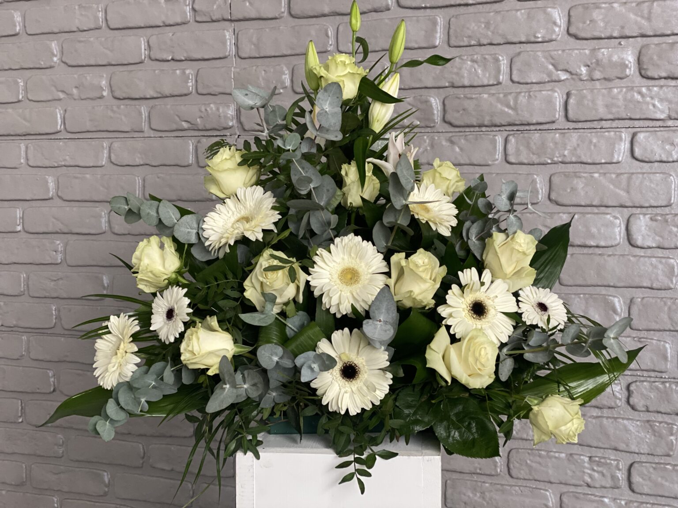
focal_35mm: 52
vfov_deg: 28.0
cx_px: 339
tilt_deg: -3.9
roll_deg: +0.4
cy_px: 254
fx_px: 1018
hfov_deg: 36.8
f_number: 2
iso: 200
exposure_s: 1/40
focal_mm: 6
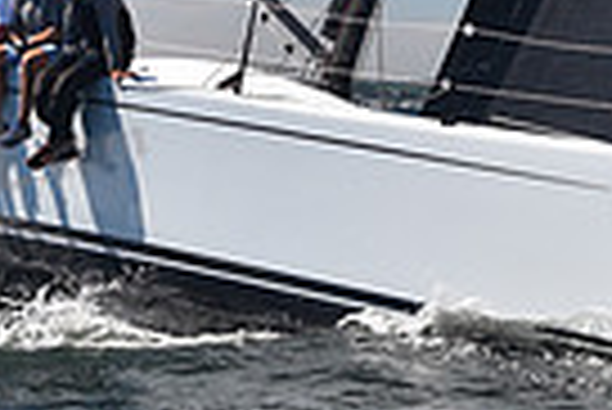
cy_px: -92
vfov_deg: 4.6
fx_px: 5071
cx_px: 382
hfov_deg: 6.9
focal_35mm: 298
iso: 200
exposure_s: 1/800
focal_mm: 70
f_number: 4
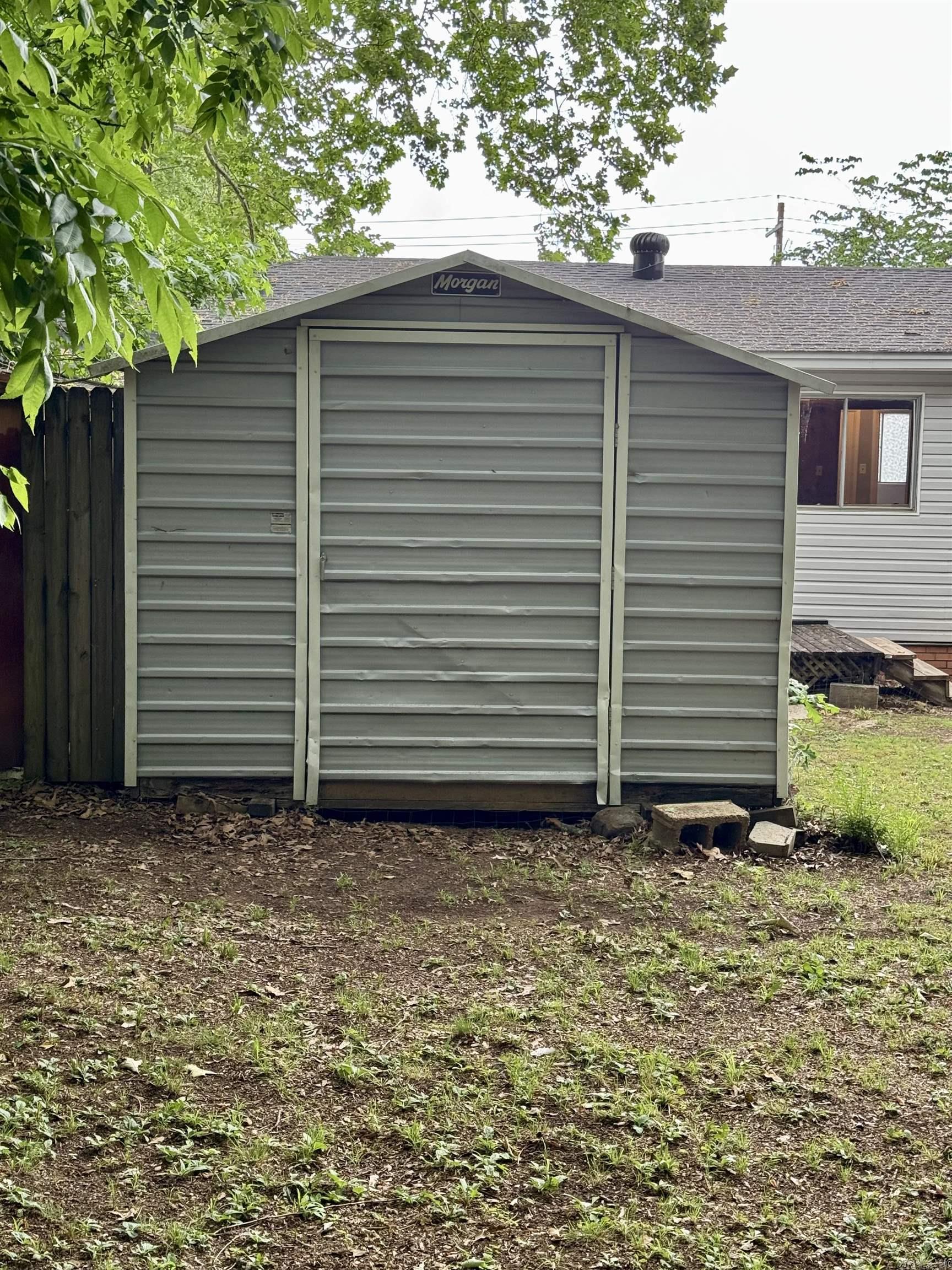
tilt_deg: -7.3
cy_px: 635
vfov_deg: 39.7
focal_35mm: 48
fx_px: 1760
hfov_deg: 30.3
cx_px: 476
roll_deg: -0.9
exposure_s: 1/84
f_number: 1.78
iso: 100
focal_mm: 6.76
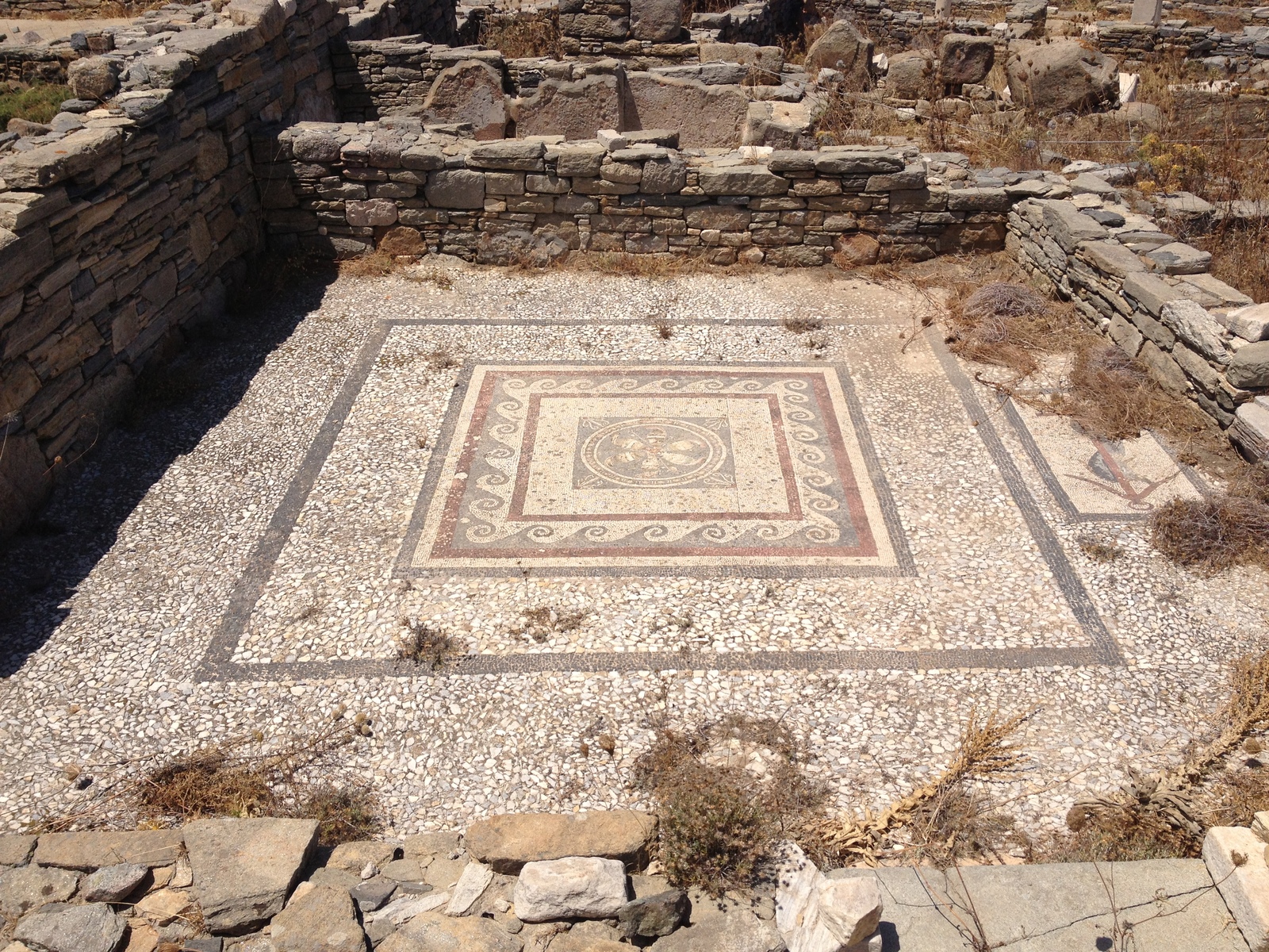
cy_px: 476
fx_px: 1283
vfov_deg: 40.7
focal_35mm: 35
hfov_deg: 52.6
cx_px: 634
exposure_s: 1/3247
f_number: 2.4
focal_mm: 4.28
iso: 50
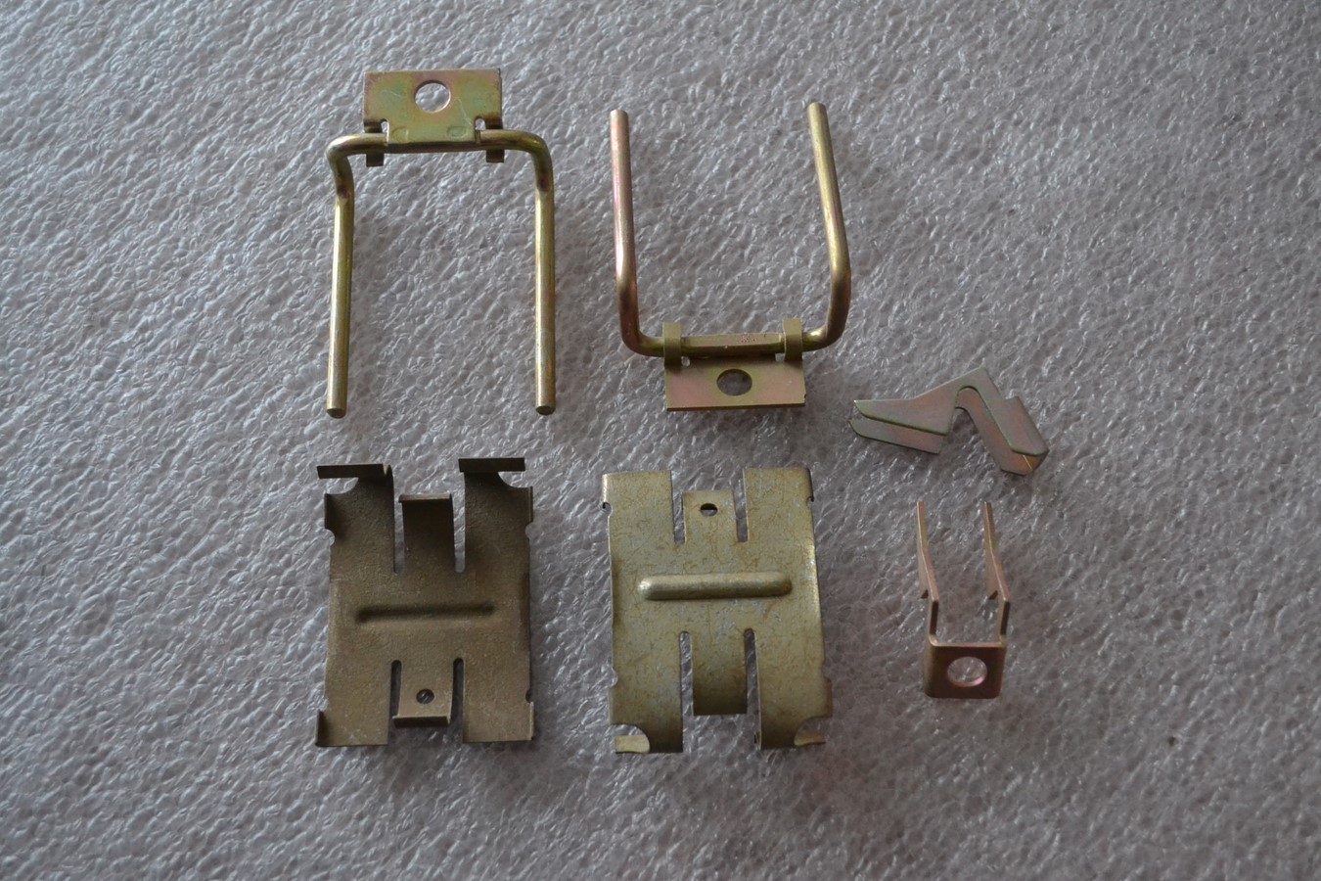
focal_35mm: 45
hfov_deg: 43.6
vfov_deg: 29.9
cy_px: 440
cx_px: 660
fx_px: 1651
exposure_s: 1/60
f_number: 4.5
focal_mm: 30
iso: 2200
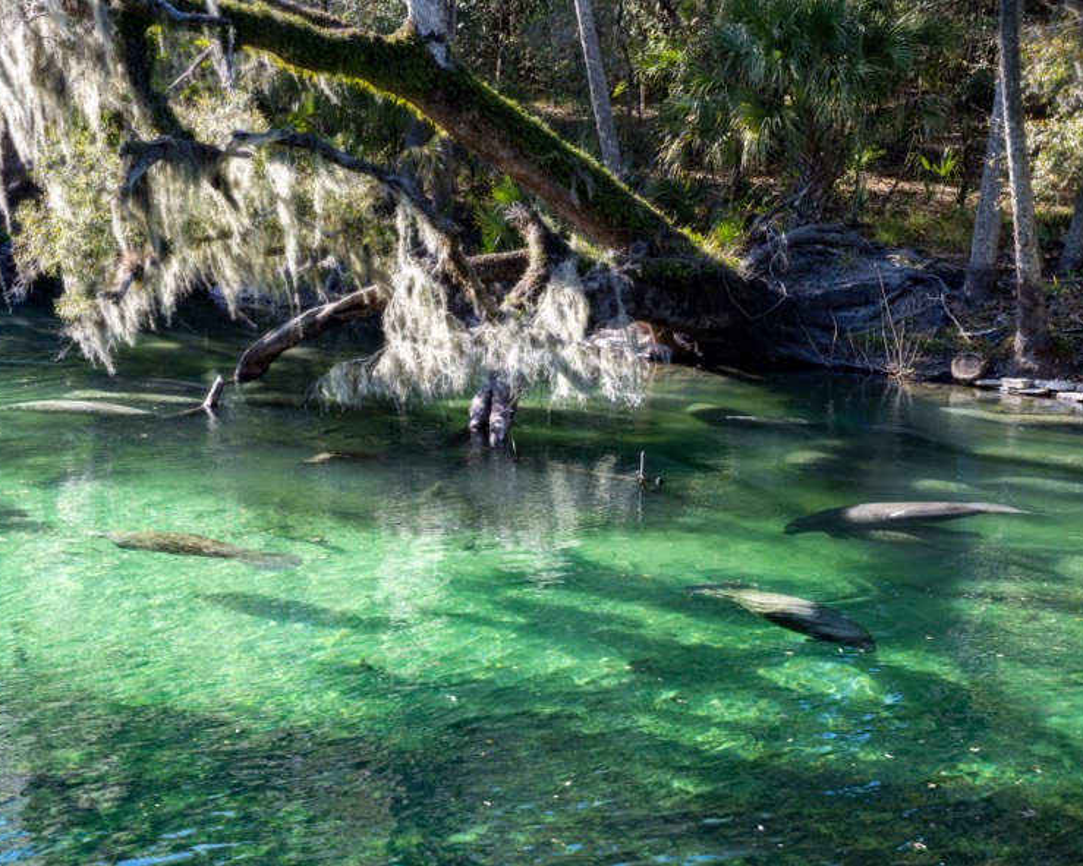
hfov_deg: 23.8
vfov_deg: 19.2
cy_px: 428
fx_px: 2564
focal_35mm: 80
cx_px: 485
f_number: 22
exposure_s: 1/25
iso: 400
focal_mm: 70
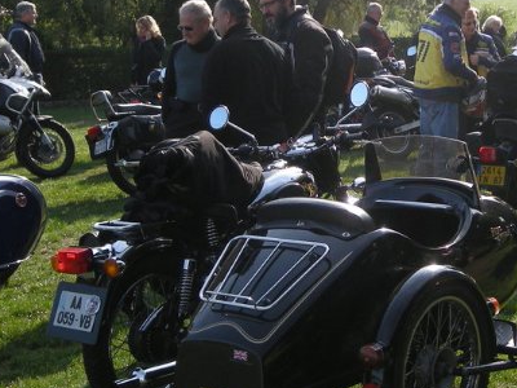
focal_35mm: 70
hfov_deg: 27.5
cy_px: 172
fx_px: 1045
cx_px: 374
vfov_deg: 21.0
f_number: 2.8
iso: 50
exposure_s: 1/435
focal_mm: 5.7
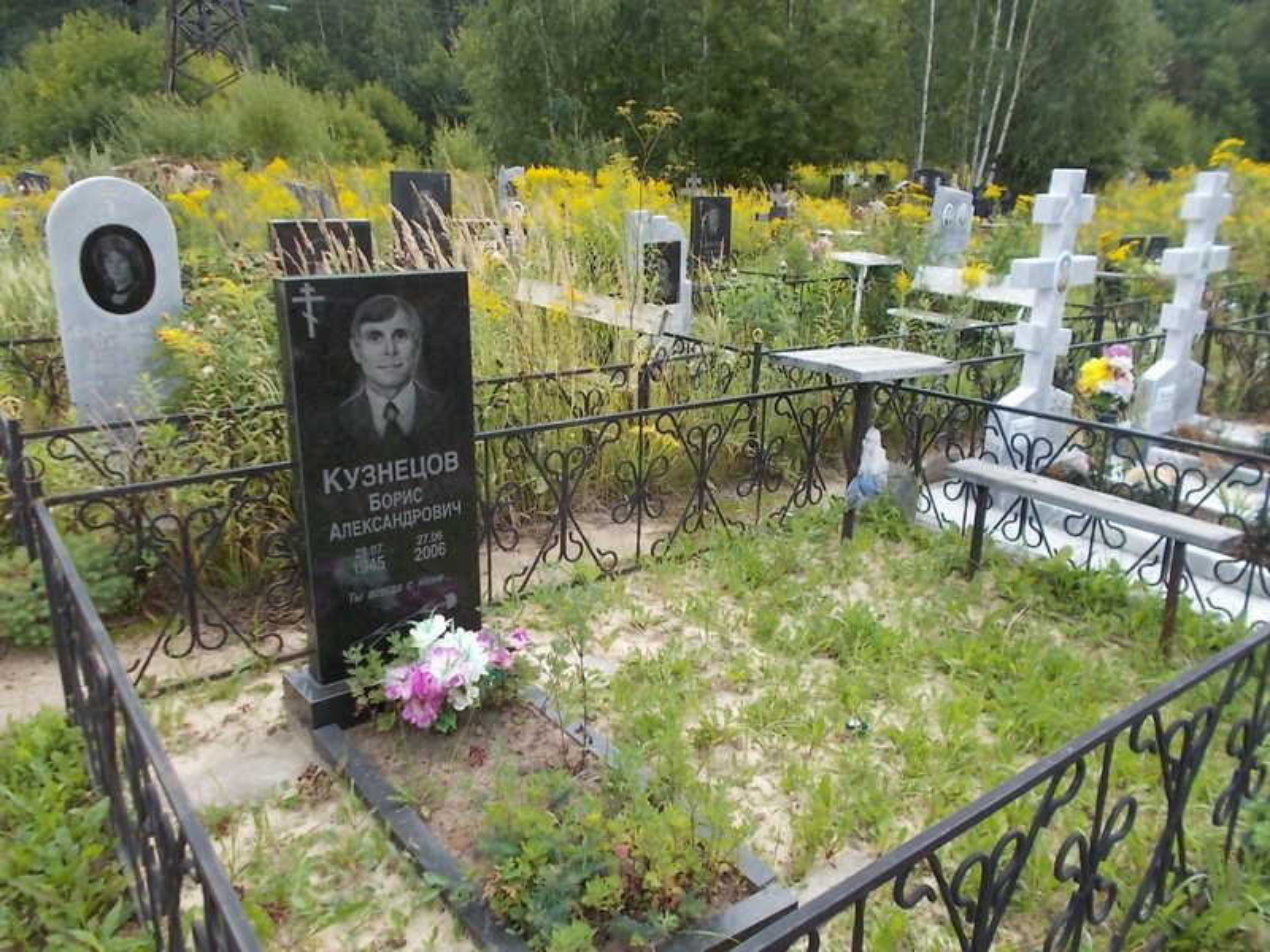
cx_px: 635
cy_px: 476
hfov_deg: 67.3
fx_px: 954
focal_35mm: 26
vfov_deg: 53.1
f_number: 8
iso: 80
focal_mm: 4.6
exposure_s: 1/80
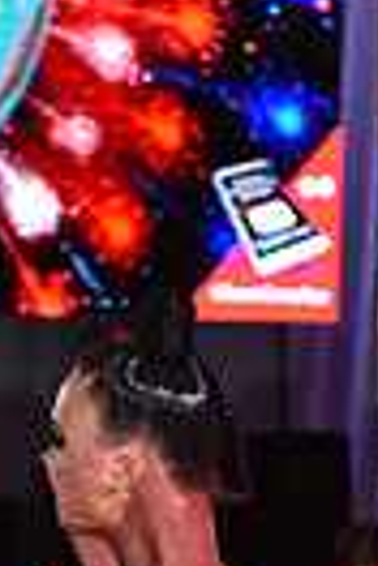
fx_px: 5953
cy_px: 1051
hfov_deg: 3.6
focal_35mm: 378
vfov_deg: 5.4
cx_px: 67
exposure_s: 1/320
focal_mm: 86
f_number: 6.3
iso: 2500
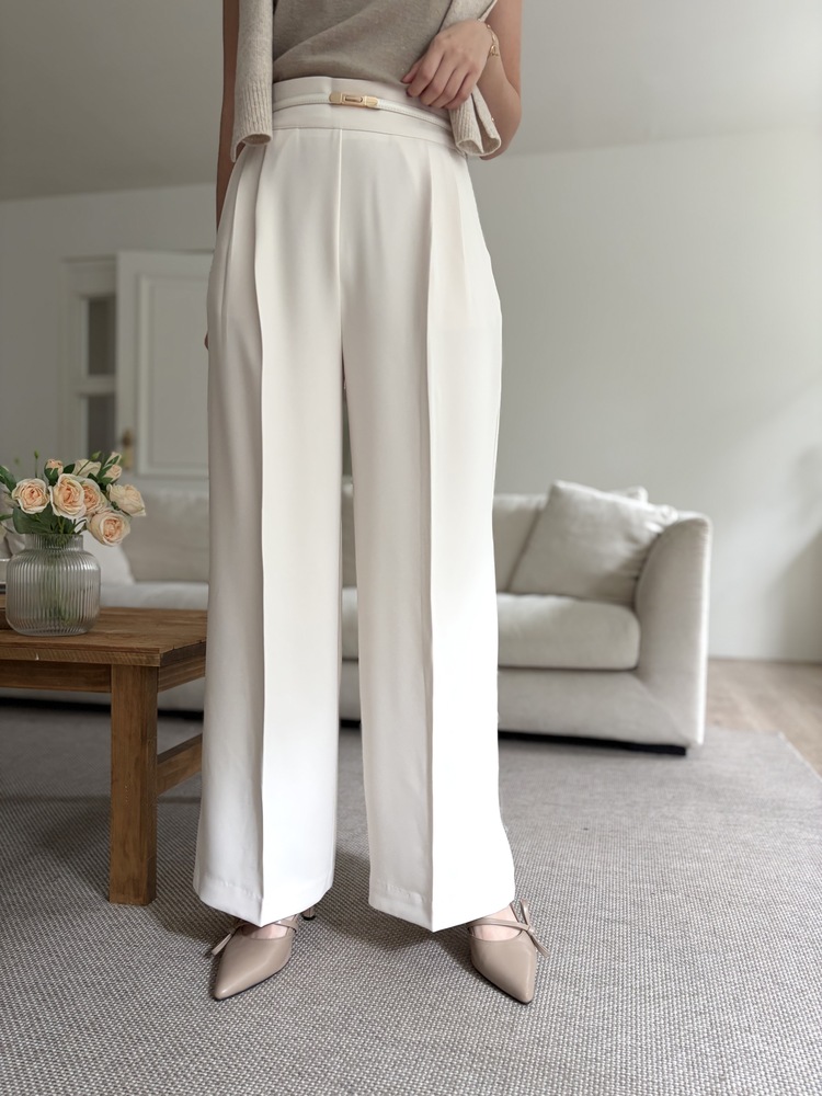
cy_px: 548
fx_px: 823
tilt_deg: -1.1
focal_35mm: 26
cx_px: 411
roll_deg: -1.4
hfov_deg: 53.1
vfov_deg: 67.3
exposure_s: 1/122
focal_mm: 5.96
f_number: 1.6
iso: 125
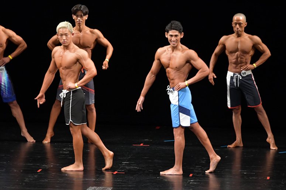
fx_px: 2025
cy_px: 95
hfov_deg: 8.1
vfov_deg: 5.4
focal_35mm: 255
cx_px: 143
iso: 3200
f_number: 5.6
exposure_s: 1/400
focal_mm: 170
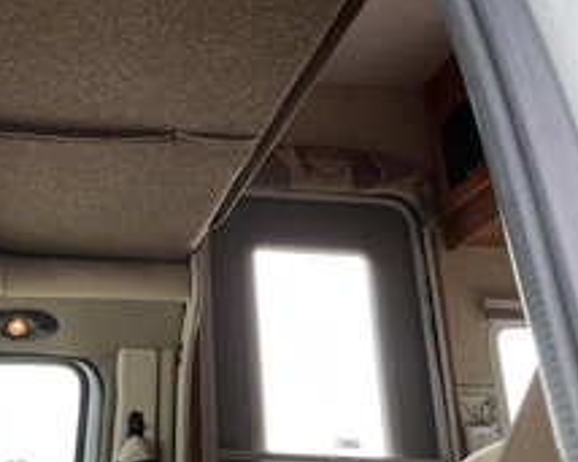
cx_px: 57
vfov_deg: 28.3
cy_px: 140
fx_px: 906
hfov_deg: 33.5
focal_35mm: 53
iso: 32
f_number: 1.8
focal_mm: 3
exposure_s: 1/122
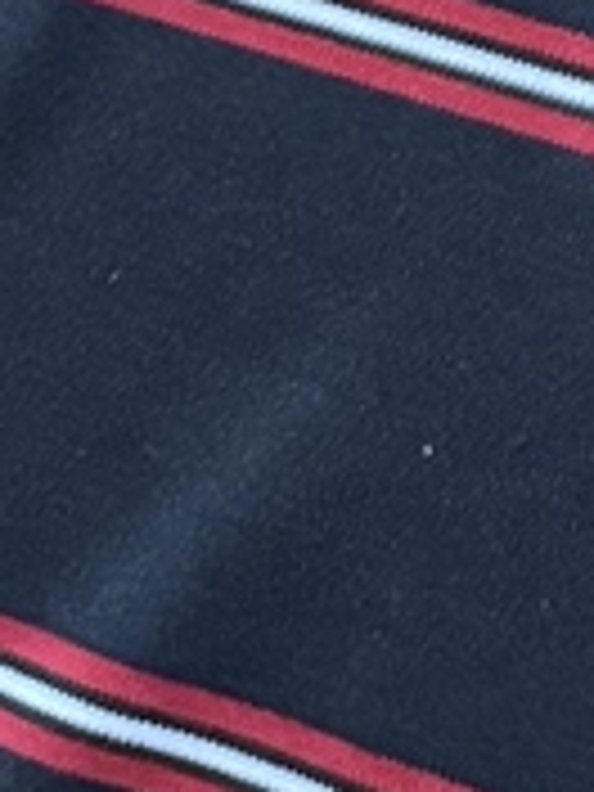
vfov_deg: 9.2
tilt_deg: -64.5
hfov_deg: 7.2
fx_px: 4164
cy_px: -1393
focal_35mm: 182
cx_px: 1804
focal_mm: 6.76
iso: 800
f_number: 1.78
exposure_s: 1/44
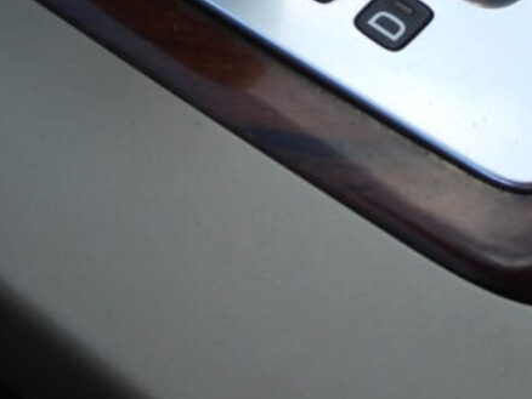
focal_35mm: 117
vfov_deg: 11.8
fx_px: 1799
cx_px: 311
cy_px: -291
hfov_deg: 16.8
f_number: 3.2
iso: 100
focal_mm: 5.8
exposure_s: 1/200
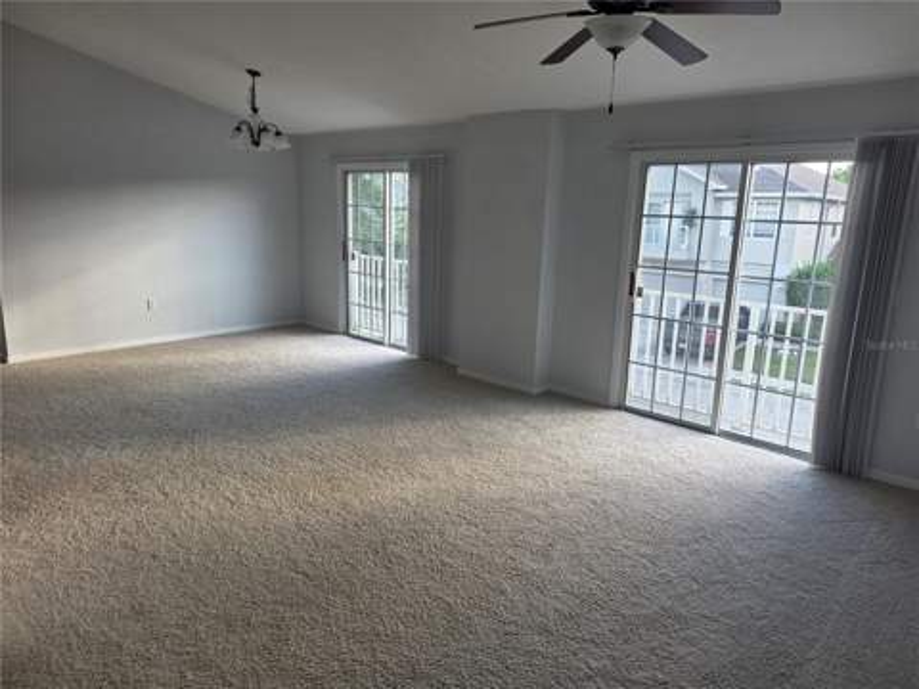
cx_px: 460
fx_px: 611
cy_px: 344
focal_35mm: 23
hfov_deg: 73.9
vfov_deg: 58.9
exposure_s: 1/180
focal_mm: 6.3
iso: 64
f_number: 1.7
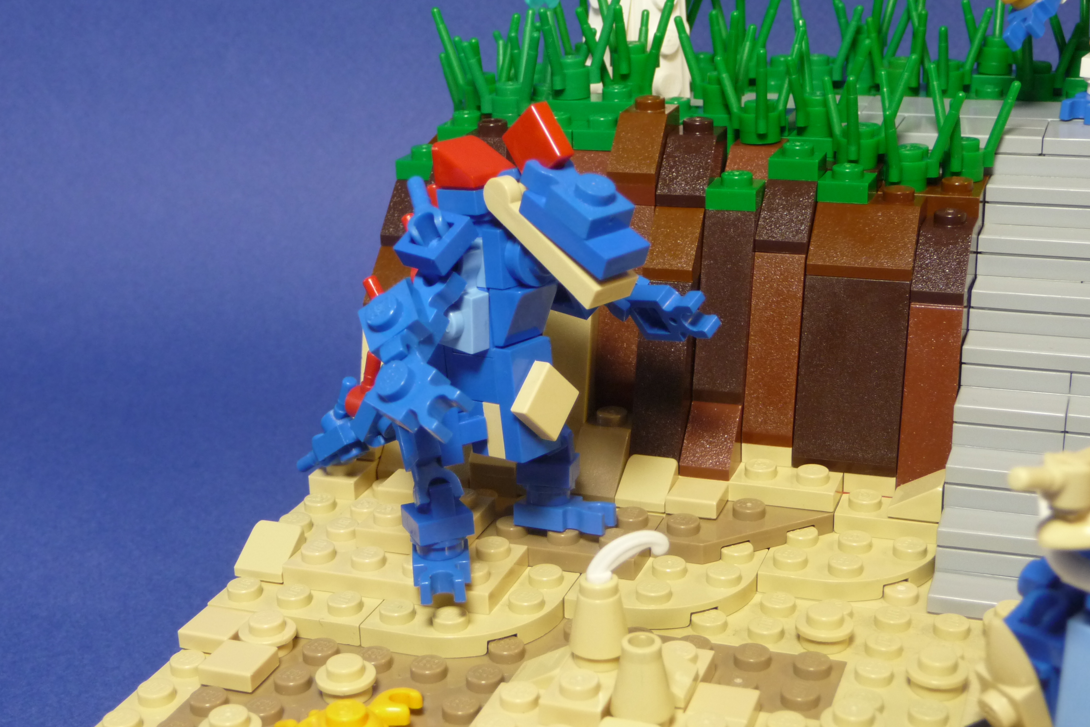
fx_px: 1635
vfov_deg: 25.0
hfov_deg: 36.9
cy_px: 409
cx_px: 531
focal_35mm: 54
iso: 200
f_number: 4.2
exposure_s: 1/40
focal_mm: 8.5
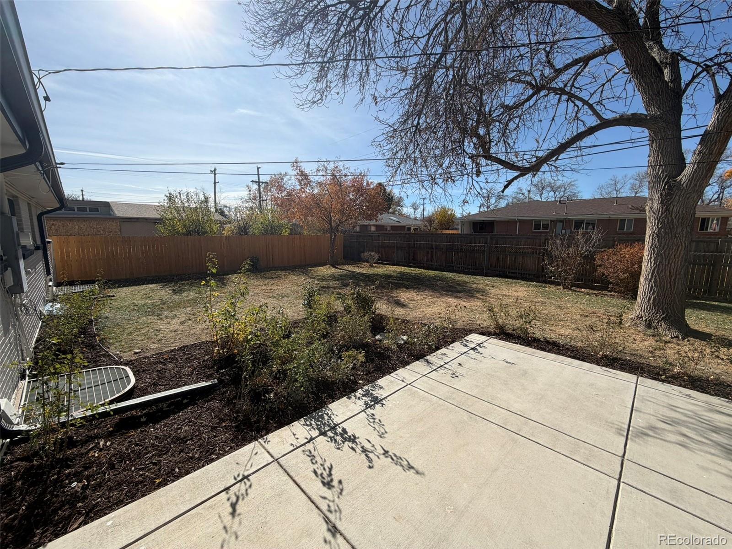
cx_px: 366
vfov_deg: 85.7
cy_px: 274
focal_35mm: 14
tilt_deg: -8.5
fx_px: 296
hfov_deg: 102.1
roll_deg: -0.1
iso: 20
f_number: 2.2
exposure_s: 1/1125
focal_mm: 2.22
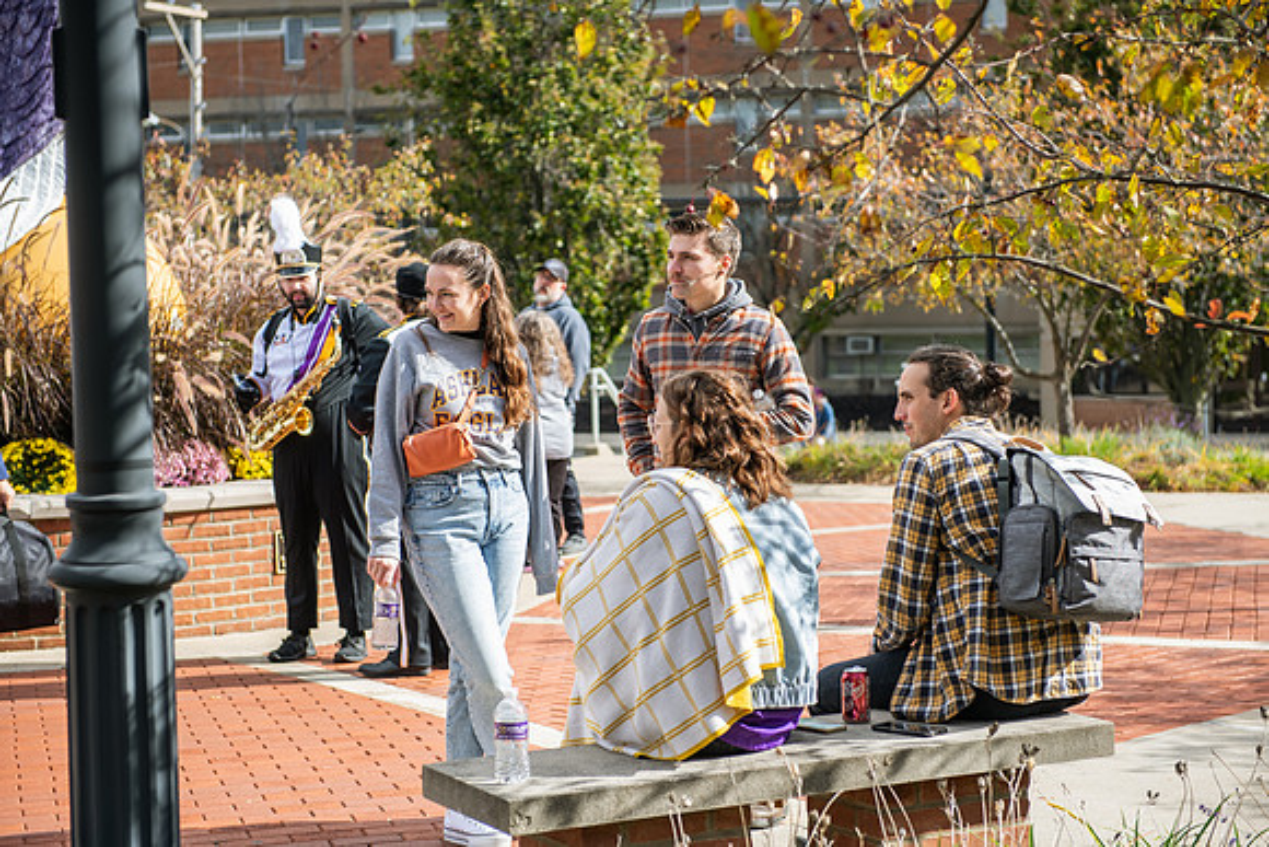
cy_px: 424
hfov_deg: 28.8
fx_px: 2468
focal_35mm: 70
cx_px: 634
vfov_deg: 19.5
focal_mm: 70
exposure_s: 1/500
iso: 125
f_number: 4
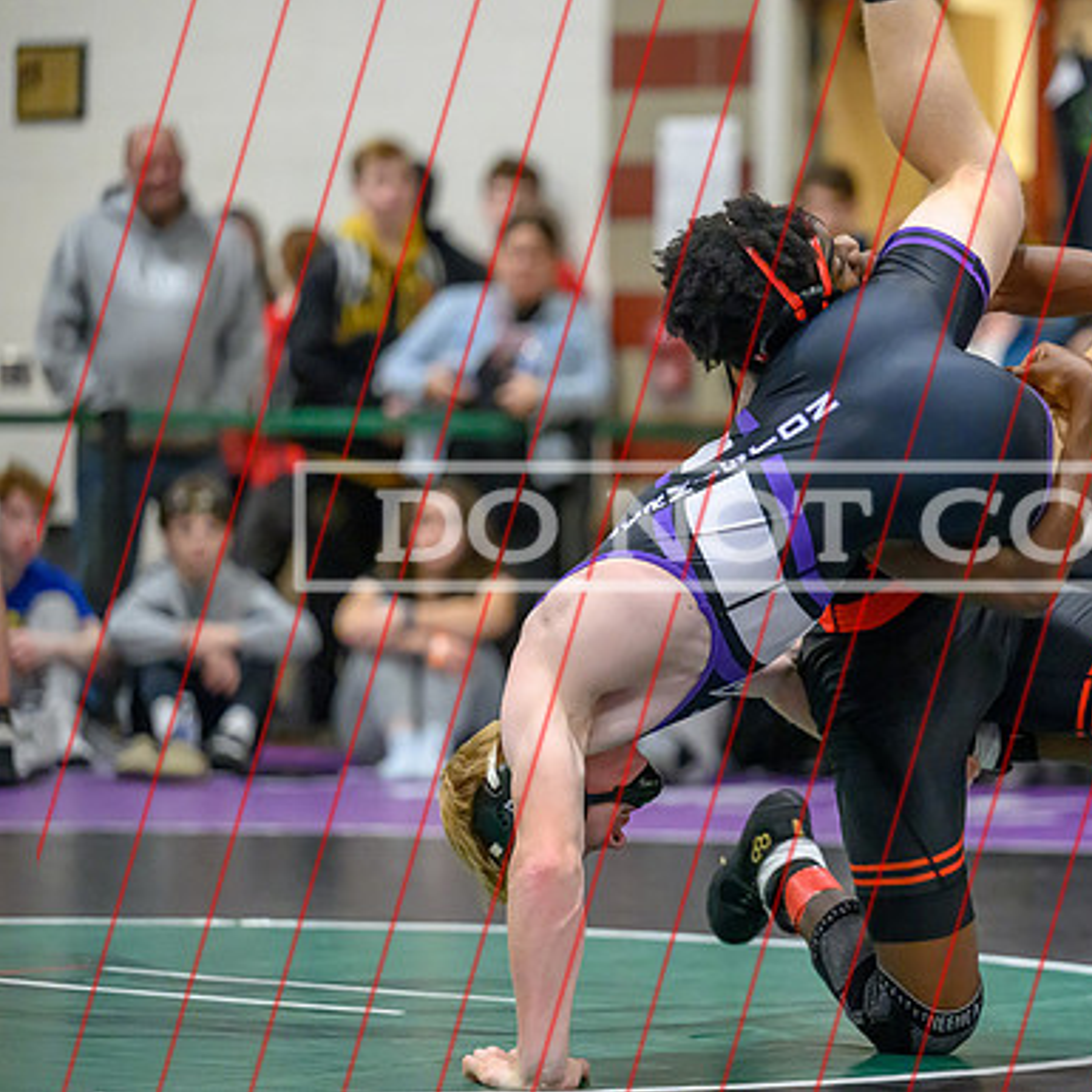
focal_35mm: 173
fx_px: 6174
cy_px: 546
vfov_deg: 10.1
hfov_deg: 10.1
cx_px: 820
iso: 12800
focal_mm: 135
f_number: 2.8
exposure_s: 1/800
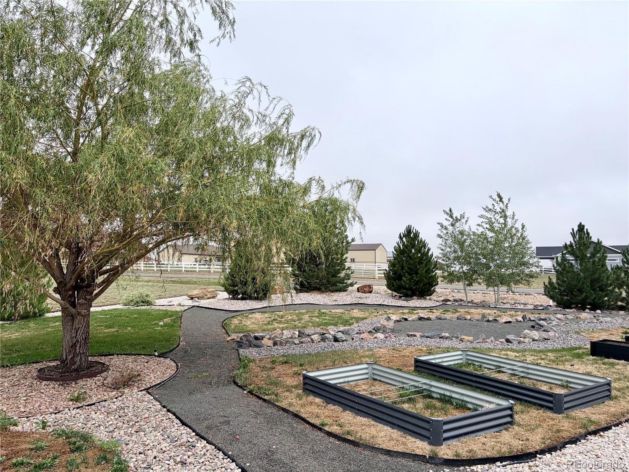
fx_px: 472
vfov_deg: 53.1
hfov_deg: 67.3
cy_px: 236
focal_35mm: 26
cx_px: 314
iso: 50
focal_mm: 5.96
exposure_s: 1/5348
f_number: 1.6
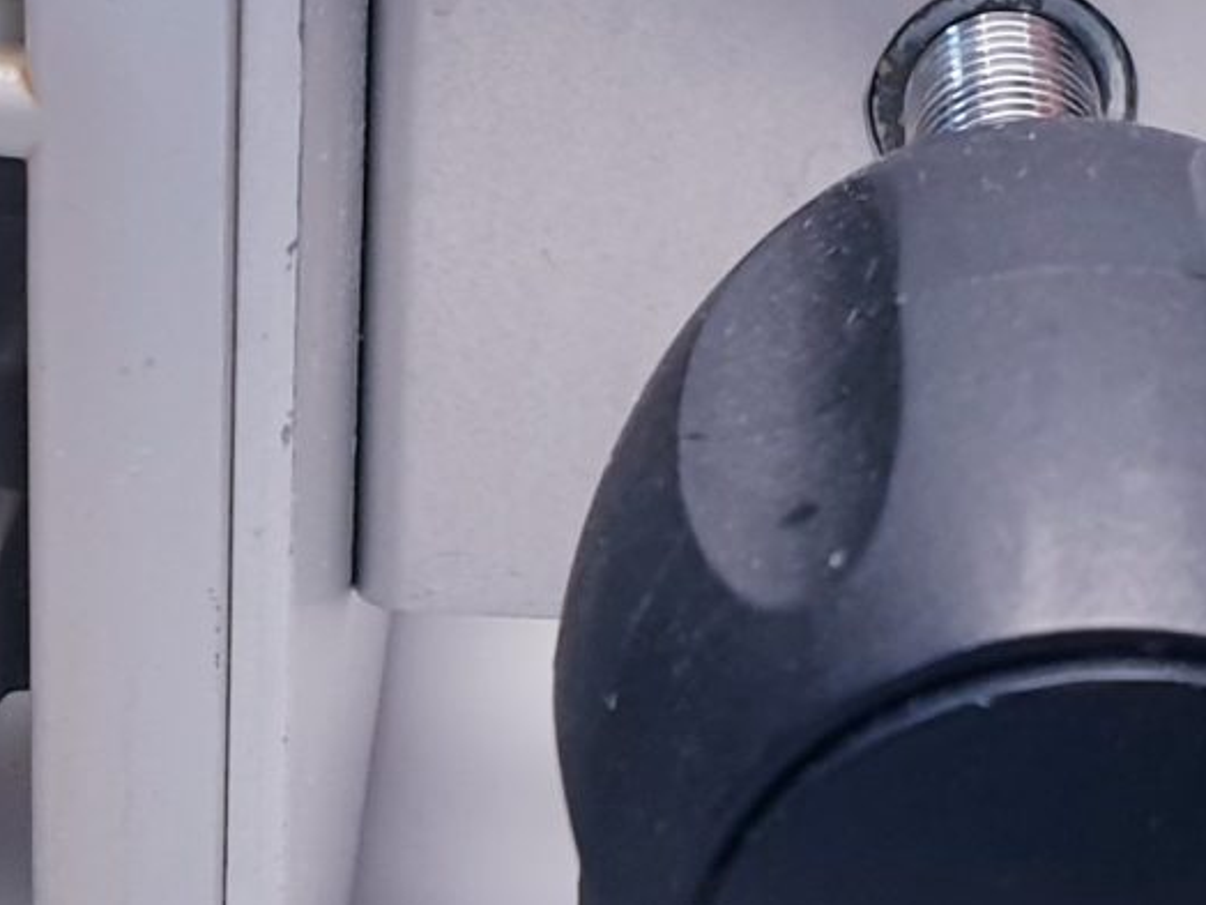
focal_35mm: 127
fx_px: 4425
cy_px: 587
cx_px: 290
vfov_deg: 11.7
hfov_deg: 15.4
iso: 80
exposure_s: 1/50
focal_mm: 4.3
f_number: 2.4
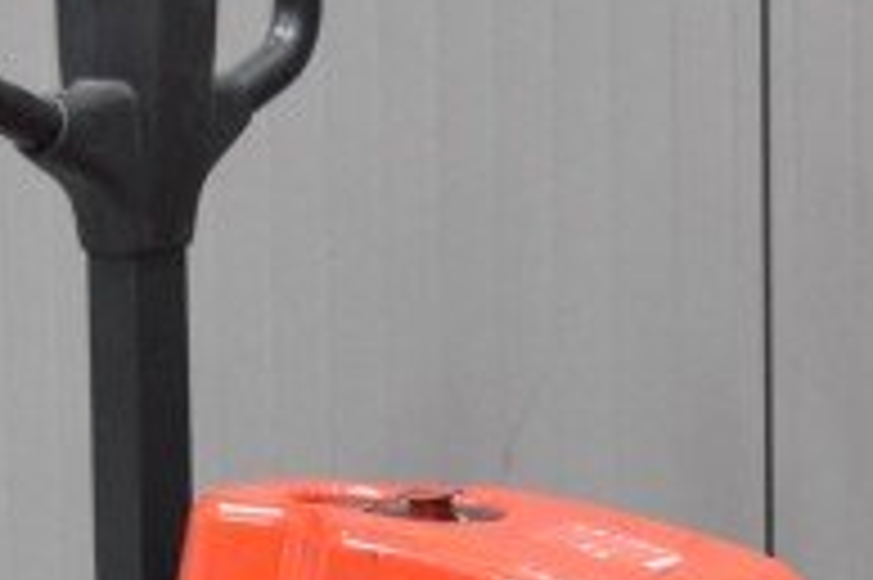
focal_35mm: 251
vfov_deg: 5.4
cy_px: 661
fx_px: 6084
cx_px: 1062
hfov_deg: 8.1
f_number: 4
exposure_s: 1/50
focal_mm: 27
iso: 1600
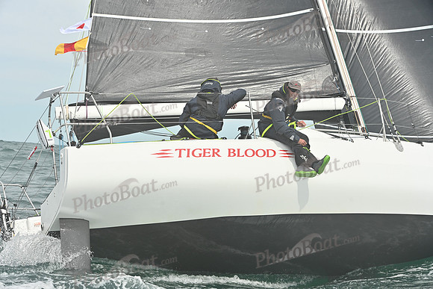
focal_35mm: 78
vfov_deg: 17.5
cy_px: 144
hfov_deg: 26.0
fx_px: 938
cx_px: 216
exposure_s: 1/1250
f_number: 9
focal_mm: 78
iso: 320
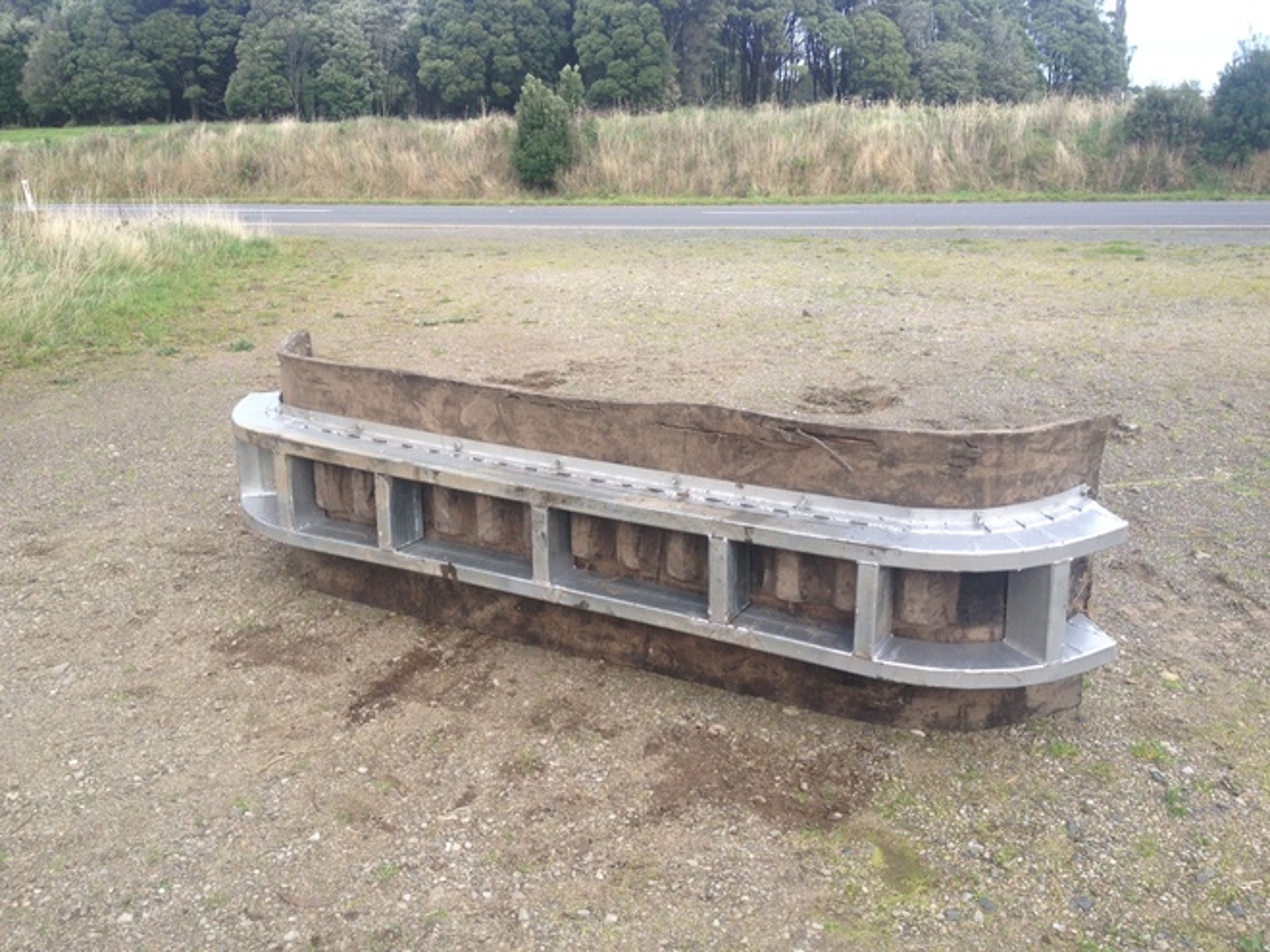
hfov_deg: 52.6
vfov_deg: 40.7
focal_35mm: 35
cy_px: 476
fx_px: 1284
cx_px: 635
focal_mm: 4.28
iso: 50
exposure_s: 1/120
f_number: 2.4
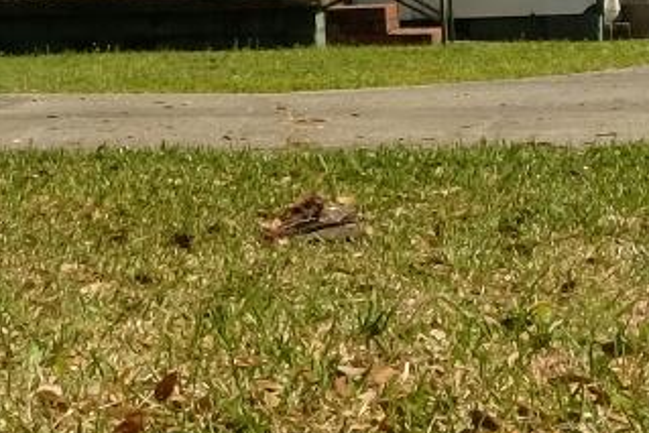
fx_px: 2164
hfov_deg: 16.8
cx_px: 596
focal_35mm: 120
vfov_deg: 11.4
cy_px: 103
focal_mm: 11.5
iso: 200
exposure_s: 1/80
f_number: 18
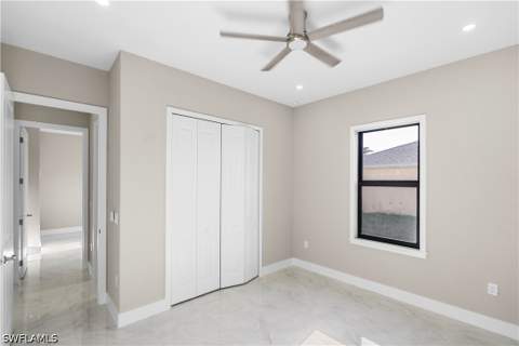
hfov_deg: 95.0
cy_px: 173
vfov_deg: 72.1
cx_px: 260
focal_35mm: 16
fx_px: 238
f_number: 4
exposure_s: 1/160
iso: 125
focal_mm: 16.5
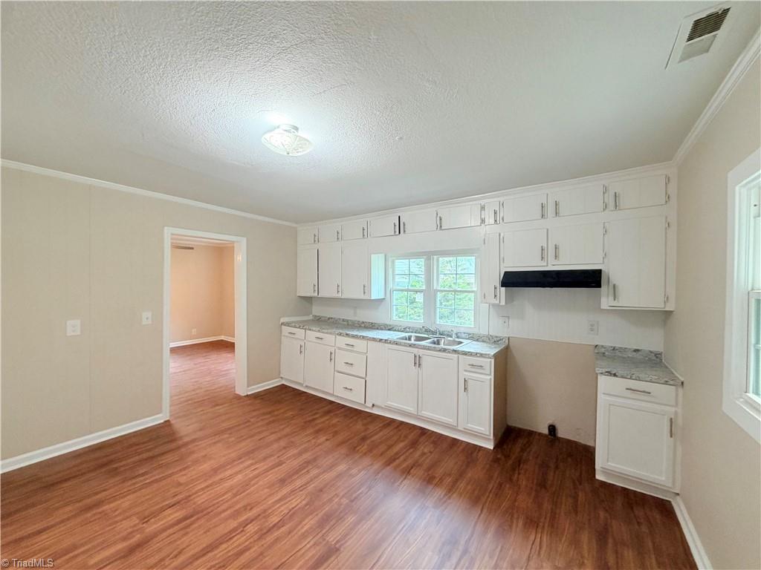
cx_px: 380
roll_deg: +0.5
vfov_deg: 85.7
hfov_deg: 102.1
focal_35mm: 14
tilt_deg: +0.1
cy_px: 285
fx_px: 308
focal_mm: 2.22
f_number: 2.2
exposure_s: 1/60
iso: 200
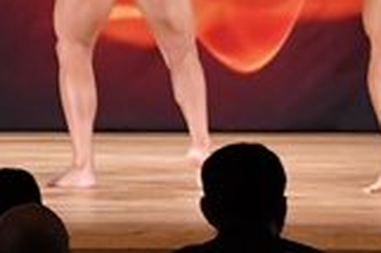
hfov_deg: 3.5
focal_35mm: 593
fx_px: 6269
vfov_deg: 2.3
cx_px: -375
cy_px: -192
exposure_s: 1/400
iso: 4000
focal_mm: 82
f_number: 5.6
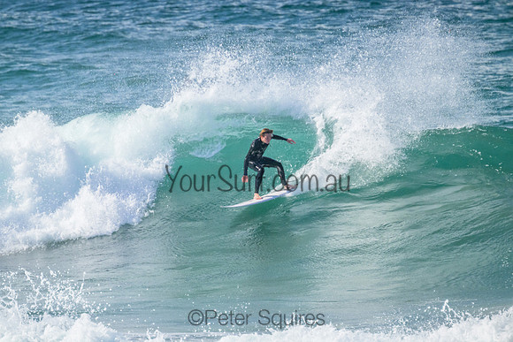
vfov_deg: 1.7
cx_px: 256
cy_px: 171
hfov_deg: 2.6
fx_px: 11402
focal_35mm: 800
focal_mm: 800
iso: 2800
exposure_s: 1/1600
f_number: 11
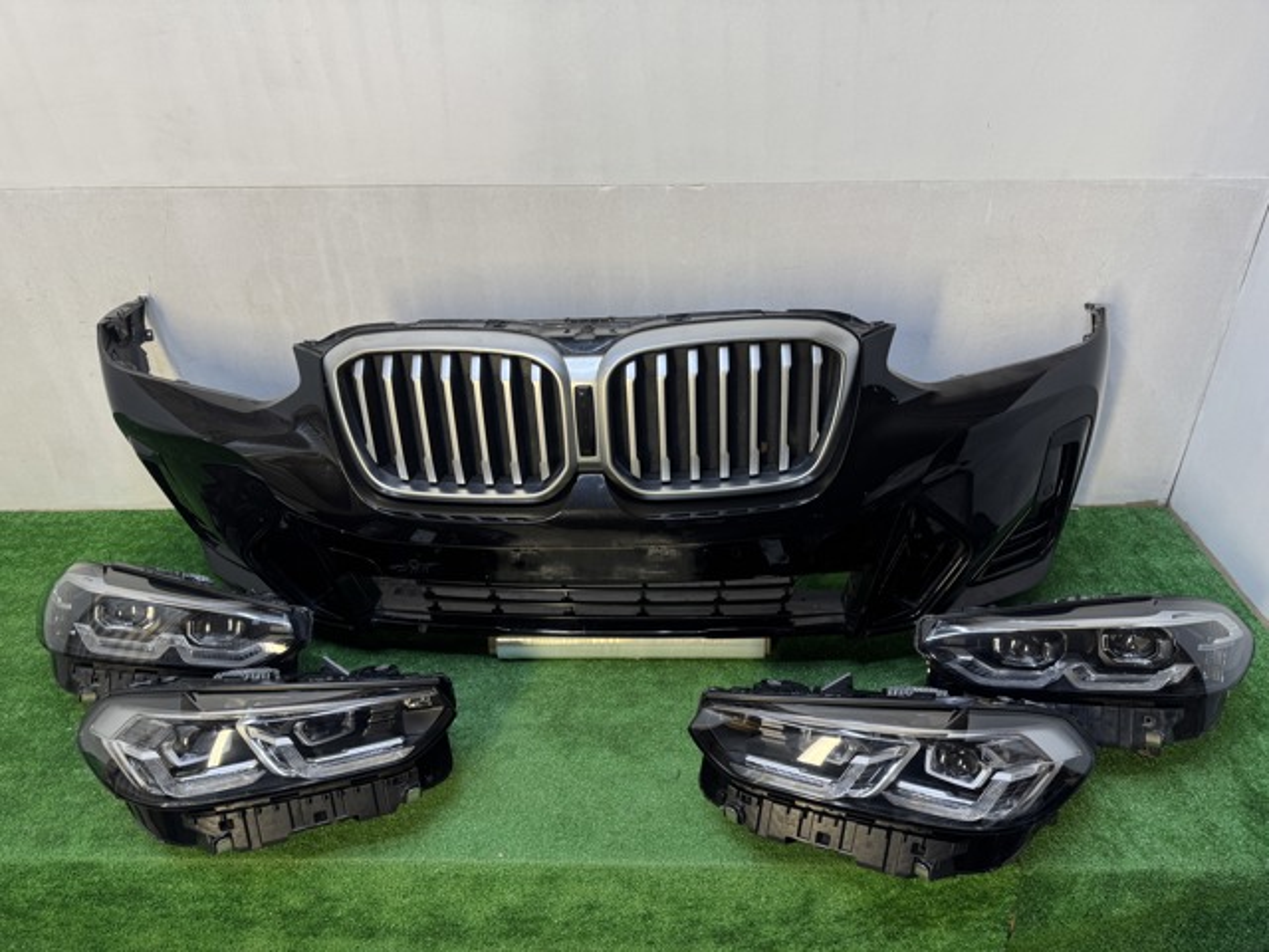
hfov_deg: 71.6
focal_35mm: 24
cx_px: 634
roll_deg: +1.3
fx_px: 880
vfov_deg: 56.8
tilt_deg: -32.5
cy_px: 476
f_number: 1.78
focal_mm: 6.76
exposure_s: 1/100
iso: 80
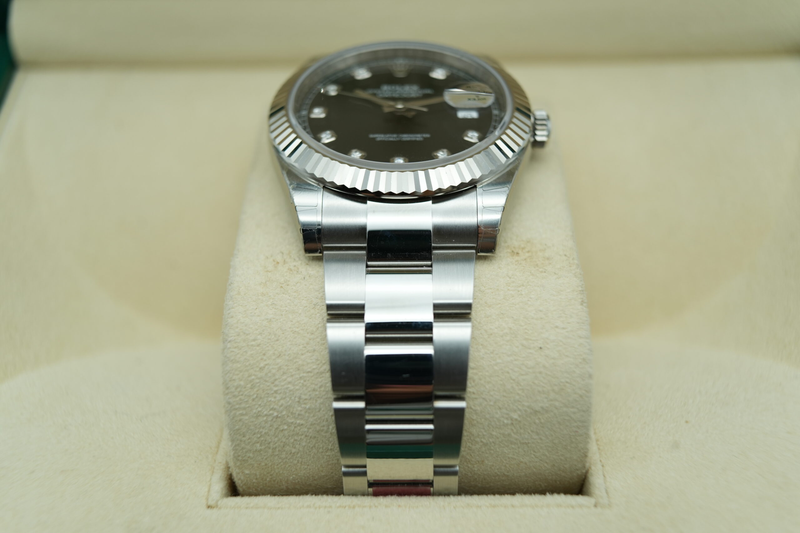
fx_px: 778
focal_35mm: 35
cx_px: 400
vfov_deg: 37.9
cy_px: 266
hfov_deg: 54.4
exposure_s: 1/250
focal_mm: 35
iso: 400
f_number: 5
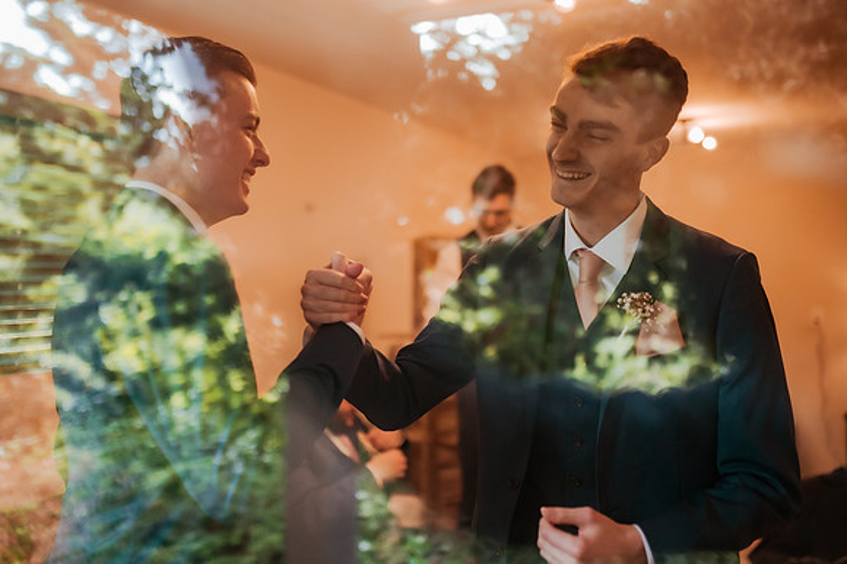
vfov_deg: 37.8
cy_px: 282
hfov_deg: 54.5
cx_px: 424
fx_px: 823
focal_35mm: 35
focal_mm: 35
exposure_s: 1/1600
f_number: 1.4
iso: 1600
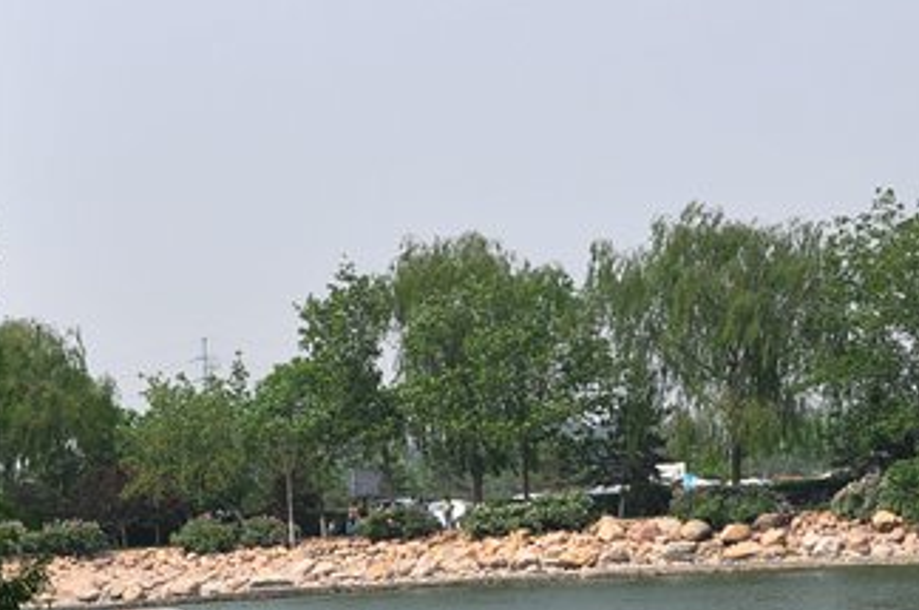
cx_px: 315
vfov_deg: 9.8
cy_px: 553
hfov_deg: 14.8
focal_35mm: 139
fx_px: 3543
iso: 200
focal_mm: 30
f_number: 11
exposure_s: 1/125
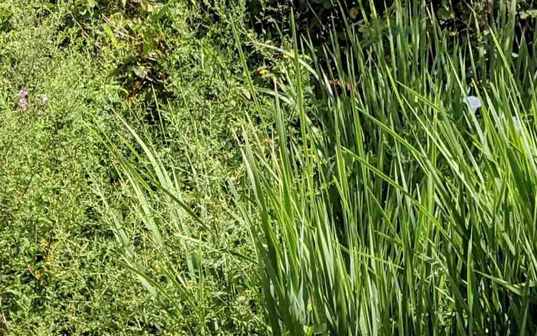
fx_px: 1551
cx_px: 329
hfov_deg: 19.6
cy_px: -387
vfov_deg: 11.0
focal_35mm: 106
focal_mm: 4.44
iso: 52
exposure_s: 1/3356
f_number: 1.8
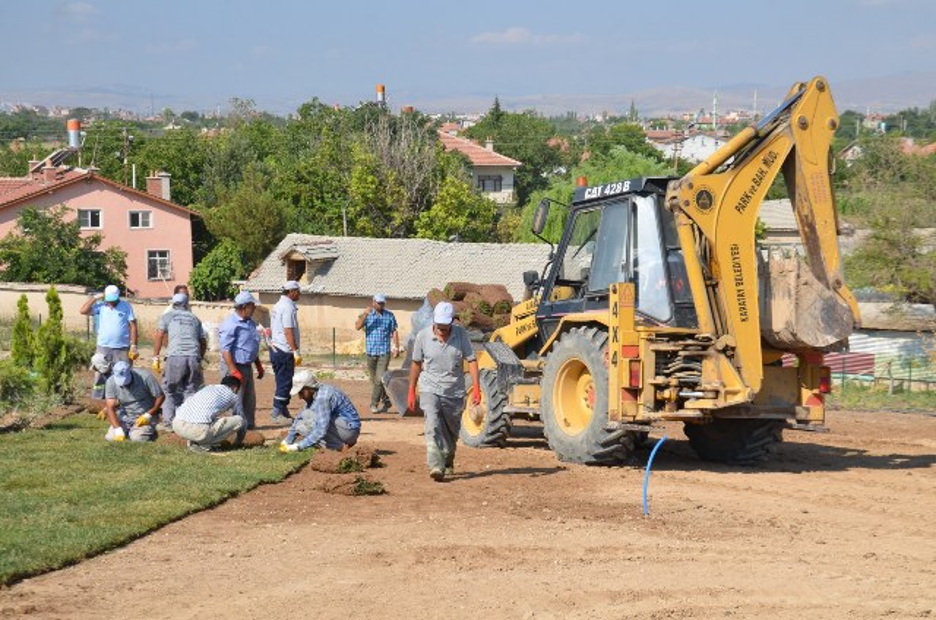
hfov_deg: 32.0
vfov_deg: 21.5
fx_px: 1635
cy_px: 310
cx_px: 468
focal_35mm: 63
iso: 250
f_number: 11
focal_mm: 42
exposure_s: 1/500
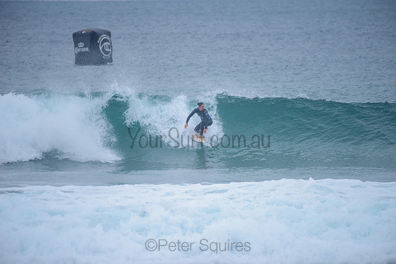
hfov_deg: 4.1
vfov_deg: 2.8
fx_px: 5501
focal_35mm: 500
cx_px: 198
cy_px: 132
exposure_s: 1/2000
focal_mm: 500
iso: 400
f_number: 5.6
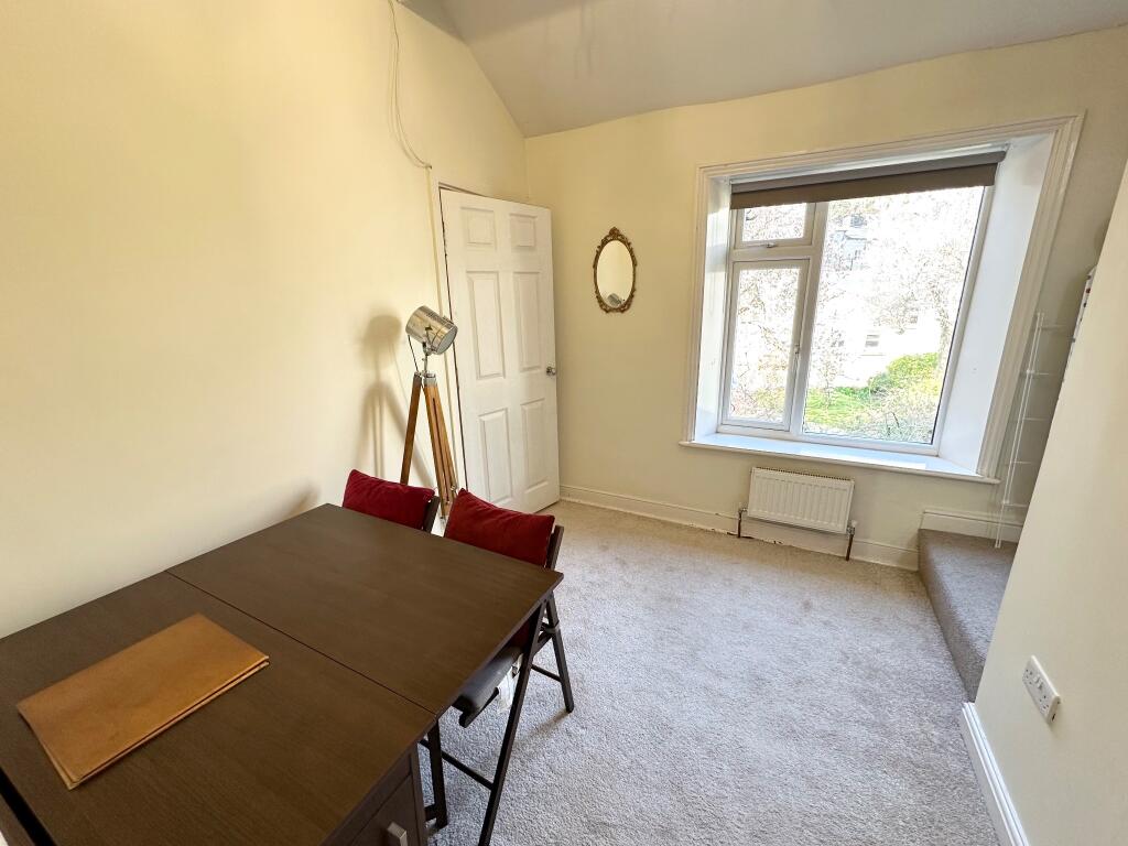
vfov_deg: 85.7
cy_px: 423
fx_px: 456
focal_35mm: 14
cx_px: 564
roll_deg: +1.9
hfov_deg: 102.1
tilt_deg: -16.6
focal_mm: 2.22
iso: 125
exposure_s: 1/99
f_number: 2.2
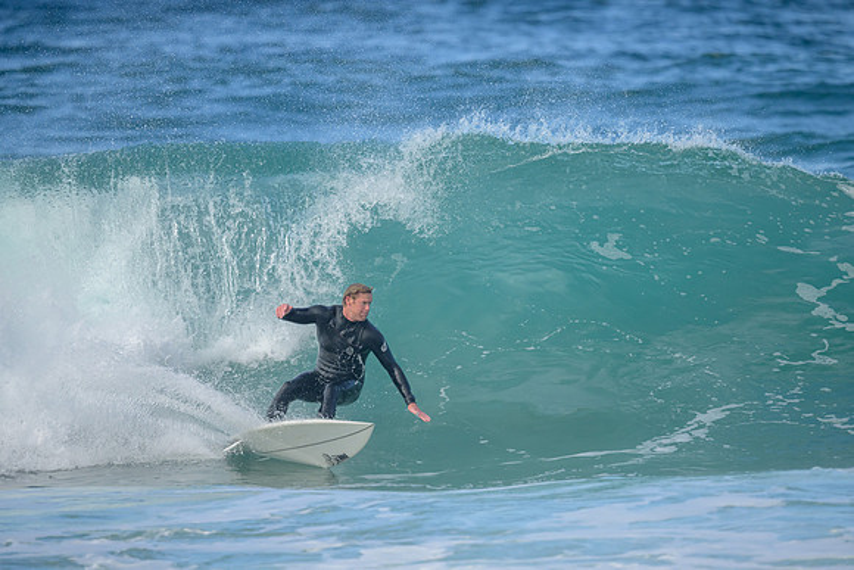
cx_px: 427
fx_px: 18981
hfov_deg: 2.6
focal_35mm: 800
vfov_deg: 1.7
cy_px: 285
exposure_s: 1/2500
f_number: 6.3
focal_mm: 800
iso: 900
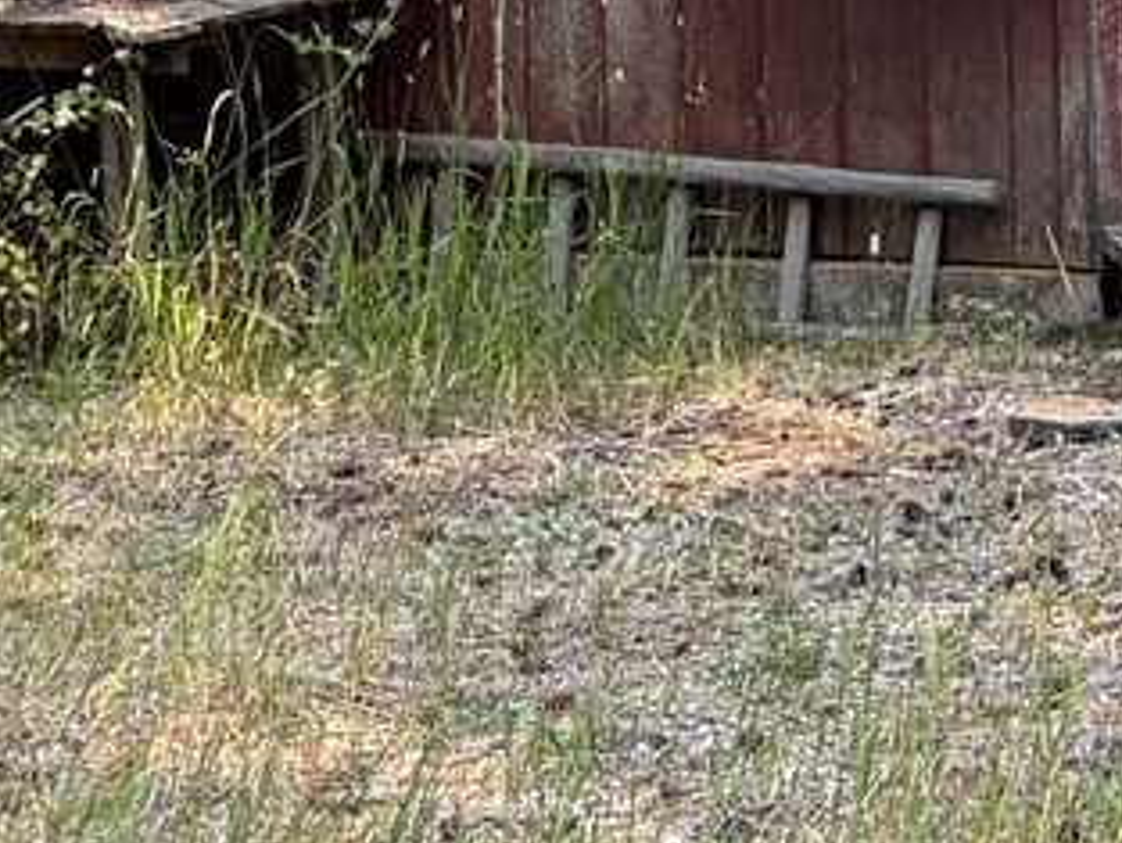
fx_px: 5512
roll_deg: +1.5
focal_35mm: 170
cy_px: -635
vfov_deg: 8.4
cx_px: 1144
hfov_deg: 11.5
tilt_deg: +4.7
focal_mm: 5.96
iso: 64
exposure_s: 1/1081
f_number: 1.6
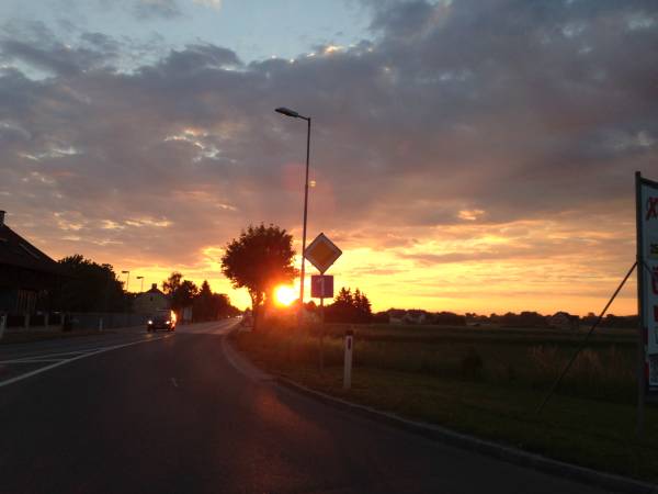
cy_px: 247
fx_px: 627
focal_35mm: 33
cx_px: 329
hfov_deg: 55.4
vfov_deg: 42.9
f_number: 2.4
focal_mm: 4.12
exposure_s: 1/241
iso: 50
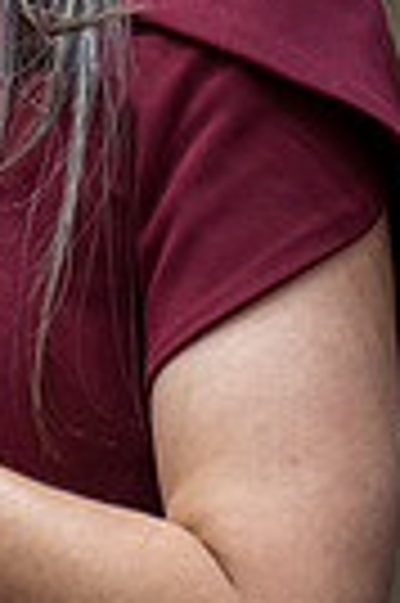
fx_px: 16976
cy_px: 48
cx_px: -347
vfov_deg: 2.0
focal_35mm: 1016
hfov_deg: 1.3
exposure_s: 1/125
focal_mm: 200
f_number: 2.8
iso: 800
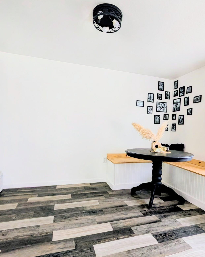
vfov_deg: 86.3
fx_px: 137
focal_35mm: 18
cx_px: 116
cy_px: 133
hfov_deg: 73.5
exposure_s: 1/418
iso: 52
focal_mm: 2.02
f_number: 1.7
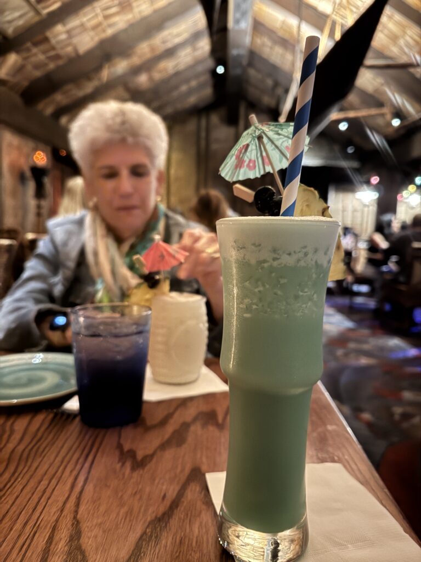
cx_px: 210
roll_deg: -2.0
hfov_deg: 56.8
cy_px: 281
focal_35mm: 24
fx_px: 389
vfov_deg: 71.6
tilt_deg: -7.2
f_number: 1.78
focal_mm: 6.76
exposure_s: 1/15
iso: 1600
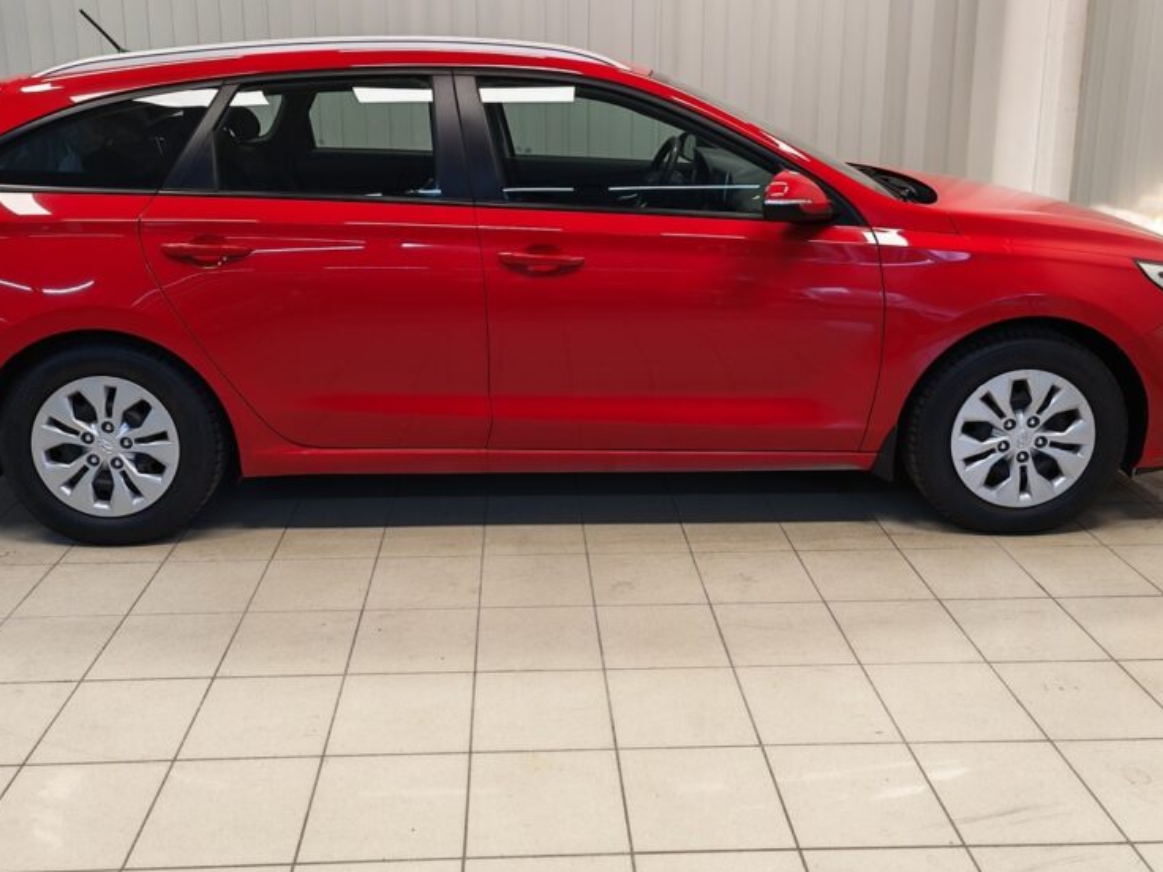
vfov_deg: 43.4
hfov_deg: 56.7
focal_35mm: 32
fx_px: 1075
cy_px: 272
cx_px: 534
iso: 64
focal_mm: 5.4
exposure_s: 1/50
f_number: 1.6
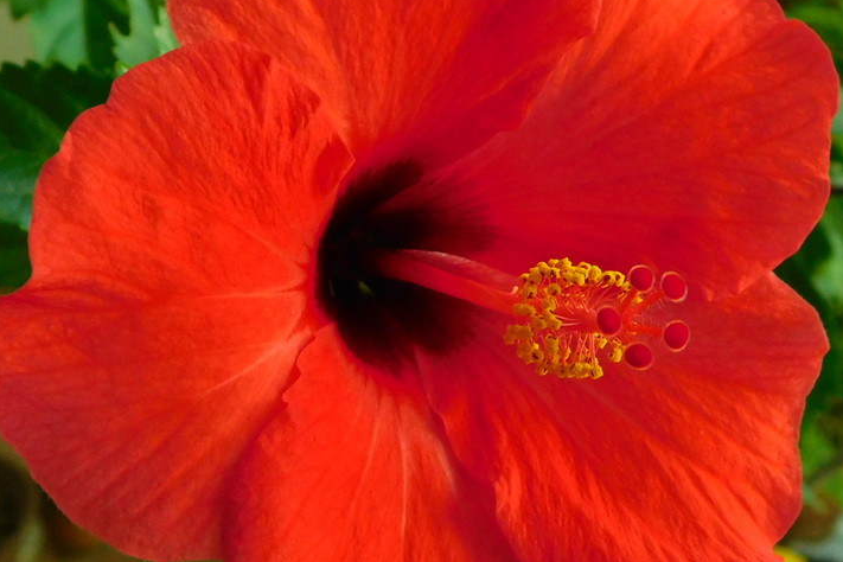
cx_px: 480
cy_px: 282
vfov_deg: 17.3
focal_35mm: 79
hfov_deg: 25.6
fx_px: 1850
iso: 400
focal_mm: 8
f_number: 3.7
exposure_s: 1/160
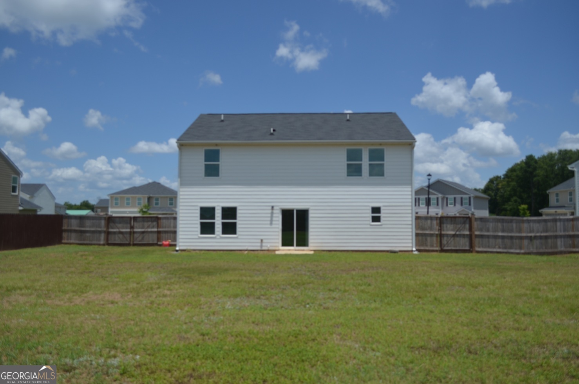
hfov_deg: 67.5
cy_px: 192
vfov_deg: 47.7
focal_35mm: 27
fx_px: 433
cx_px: 290
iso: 100
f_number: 3.5
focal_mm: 18
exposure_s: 1/2000
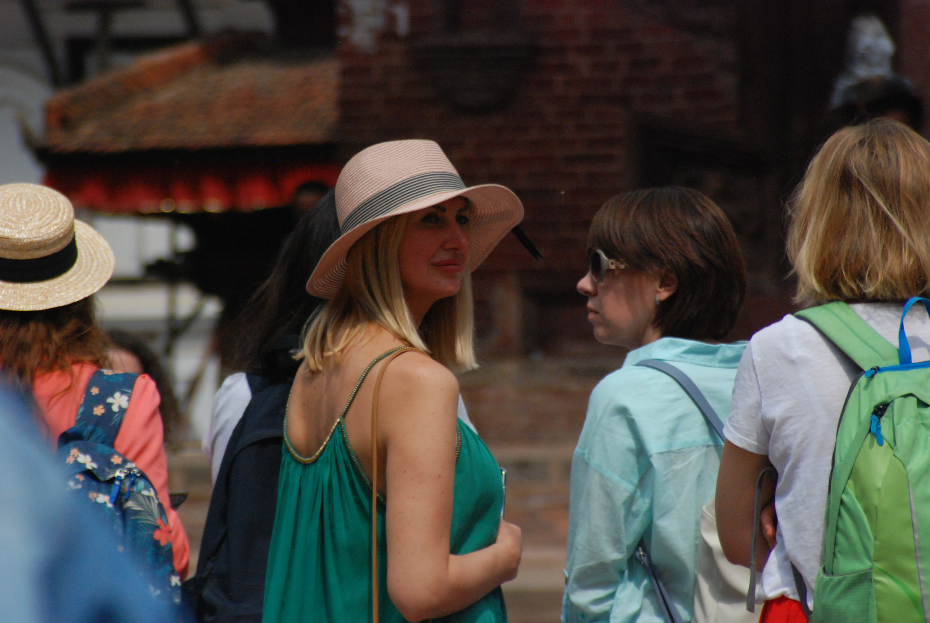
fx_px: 7759
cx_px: 465
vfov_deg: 4.6
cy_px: 312
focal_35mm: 300
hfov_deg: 6.9
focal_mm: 200
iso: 1000
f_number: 7.1
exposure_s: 1/3200
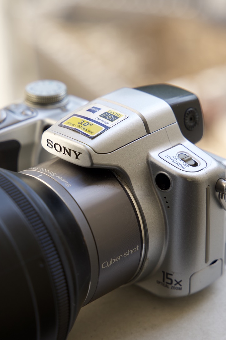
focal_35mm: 105
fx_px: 989
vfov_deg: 19.5
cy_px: 170
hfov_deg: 13.0
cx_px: 113
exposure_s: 1/250
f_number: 5.6
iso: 200
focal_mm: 70
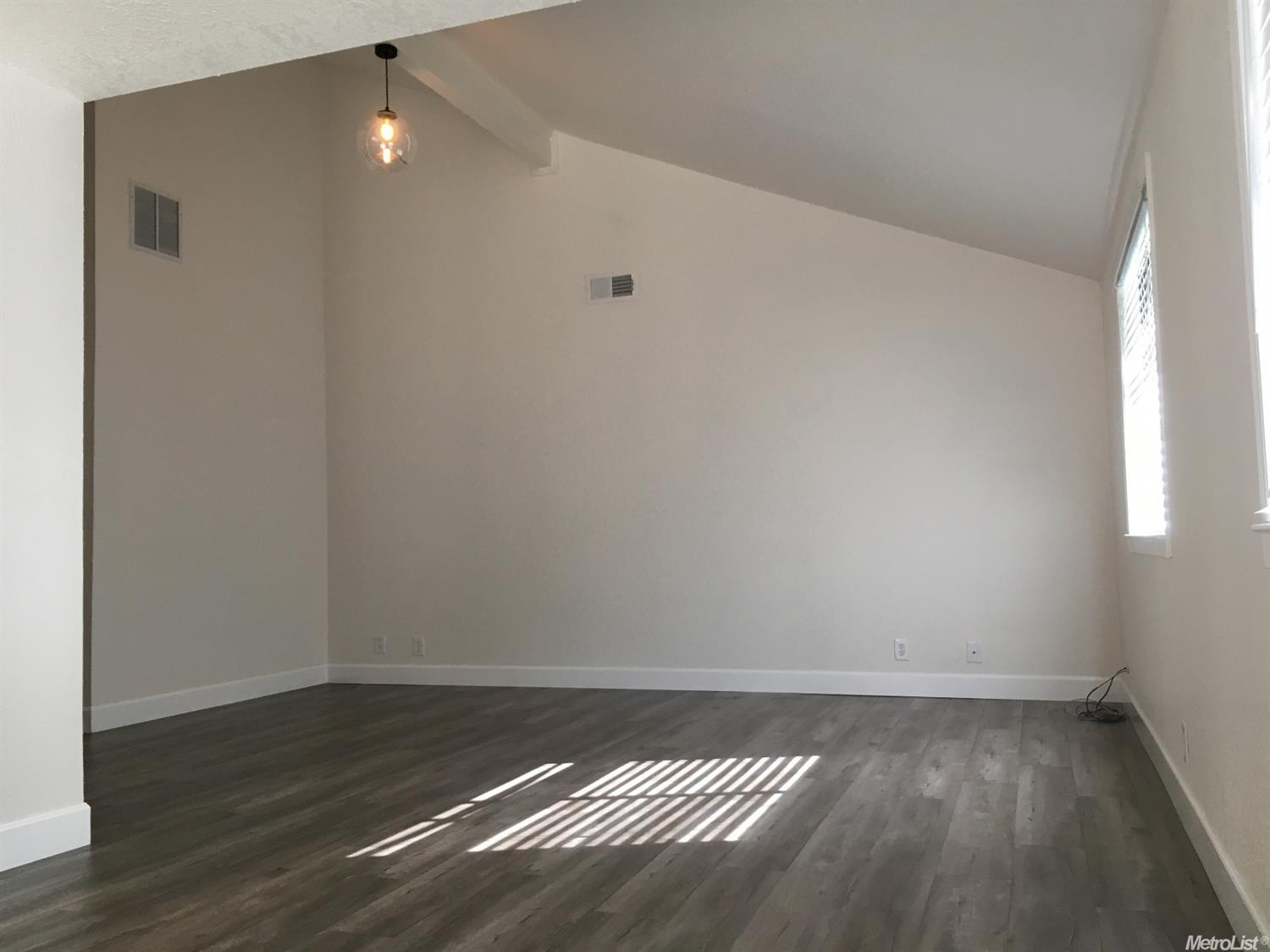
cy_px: 476
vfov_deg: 48.2
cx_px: 635
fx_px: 1064
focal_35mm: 29
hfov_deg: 61.7
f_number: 2.2
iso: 40
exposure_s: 1/30
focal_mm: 4.15
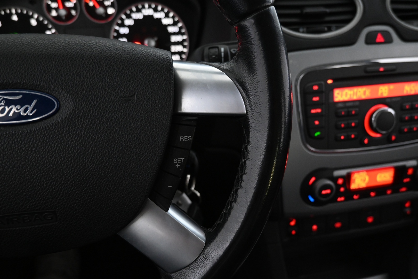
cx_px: 209
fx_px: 279
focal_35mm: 24
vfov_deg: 53.1
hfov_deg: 73.7
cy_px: 140
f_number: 3.5
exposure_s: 1/25
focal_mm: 16
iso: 2500
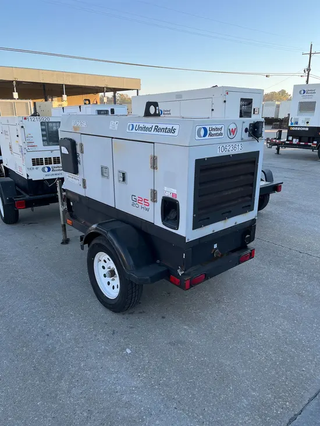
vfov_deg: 67.3
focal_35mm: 26
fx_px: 320
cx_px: 160
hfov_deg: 53.1
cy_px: 213
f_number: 1.6
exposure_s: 1/639
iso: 50
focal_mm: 5.1
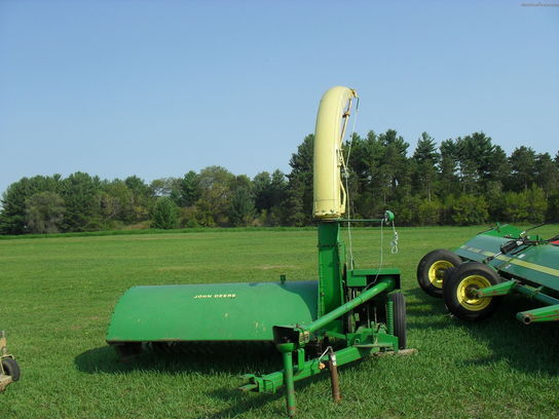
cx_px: 280
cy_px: 210
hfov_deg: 52.6
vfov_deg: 40.7
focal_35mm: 35
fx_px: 565
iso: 100
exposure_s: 1/180
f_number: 8.4
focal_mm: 6.3
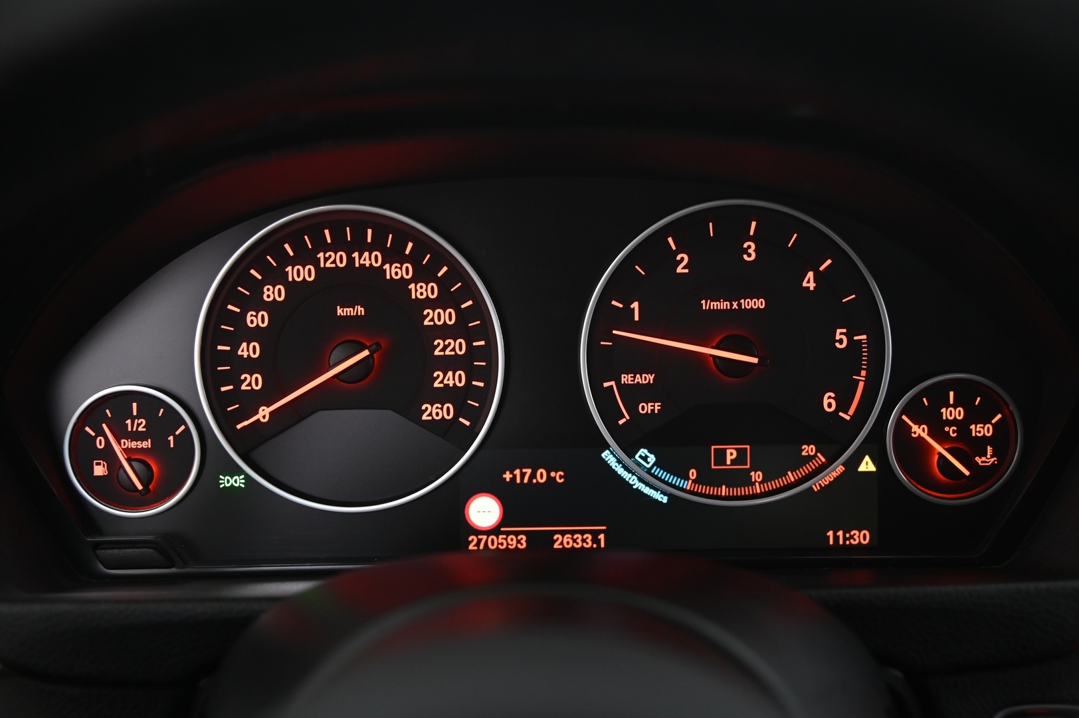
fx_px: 1318
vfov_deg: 30.5
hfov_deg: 44.5
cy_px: 359
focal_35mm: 44
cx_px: 540
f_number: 4
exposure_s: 1/15
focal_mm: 44
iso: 2000
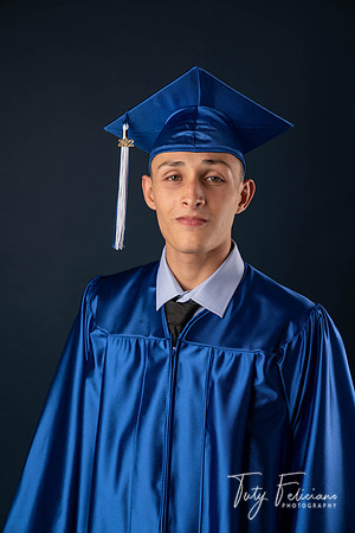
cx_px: 178
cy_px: 266
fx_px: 1035
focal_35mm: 70
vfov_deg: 28.8
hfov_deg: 19.5
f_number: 5.6
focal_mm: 70
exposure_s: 1/100
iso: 200
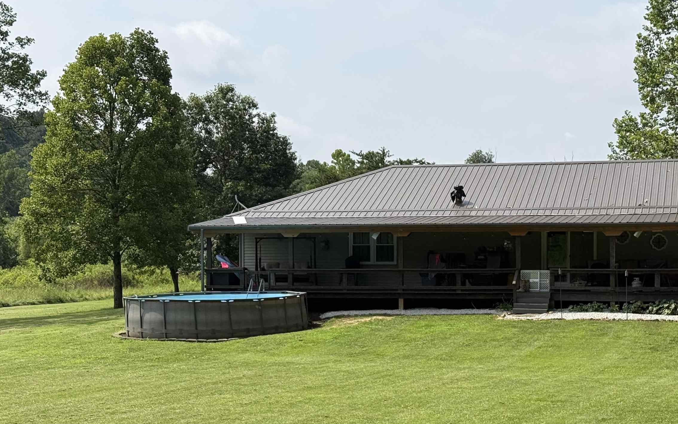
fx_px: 1275
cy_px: 289
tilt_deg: -2.2
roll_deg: +0.1
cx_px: 421
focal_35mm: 69
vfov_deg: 18.8
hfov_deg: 29.7
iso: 80
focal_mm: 6.76
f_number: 1.78
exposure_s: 1/6536
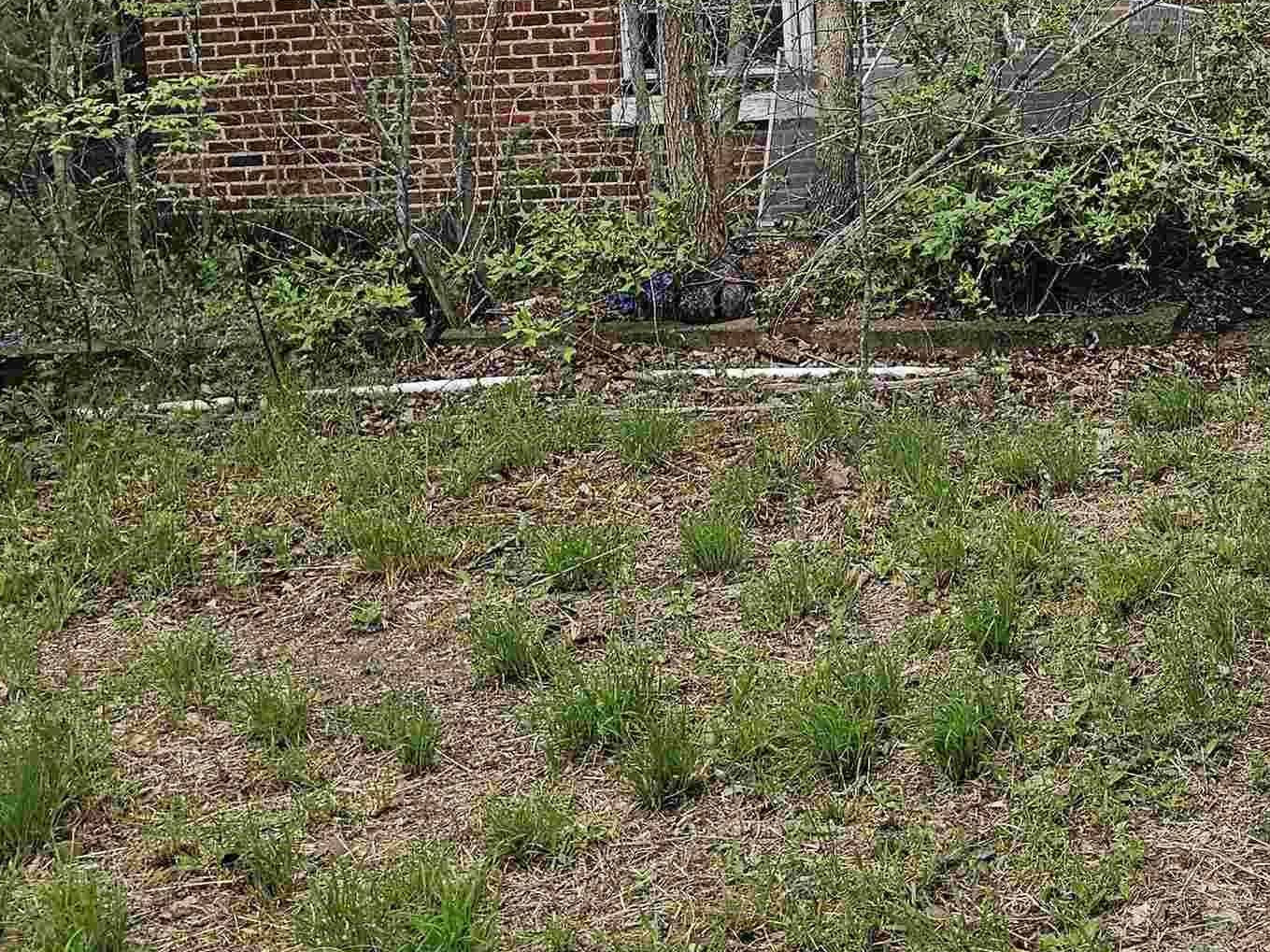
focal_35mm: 52
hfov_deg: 34.5
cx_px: 1174
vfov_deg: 26.6
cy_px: 18
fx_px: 1908
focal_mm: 6.3
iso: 160
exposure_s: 1/180
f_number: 1.7
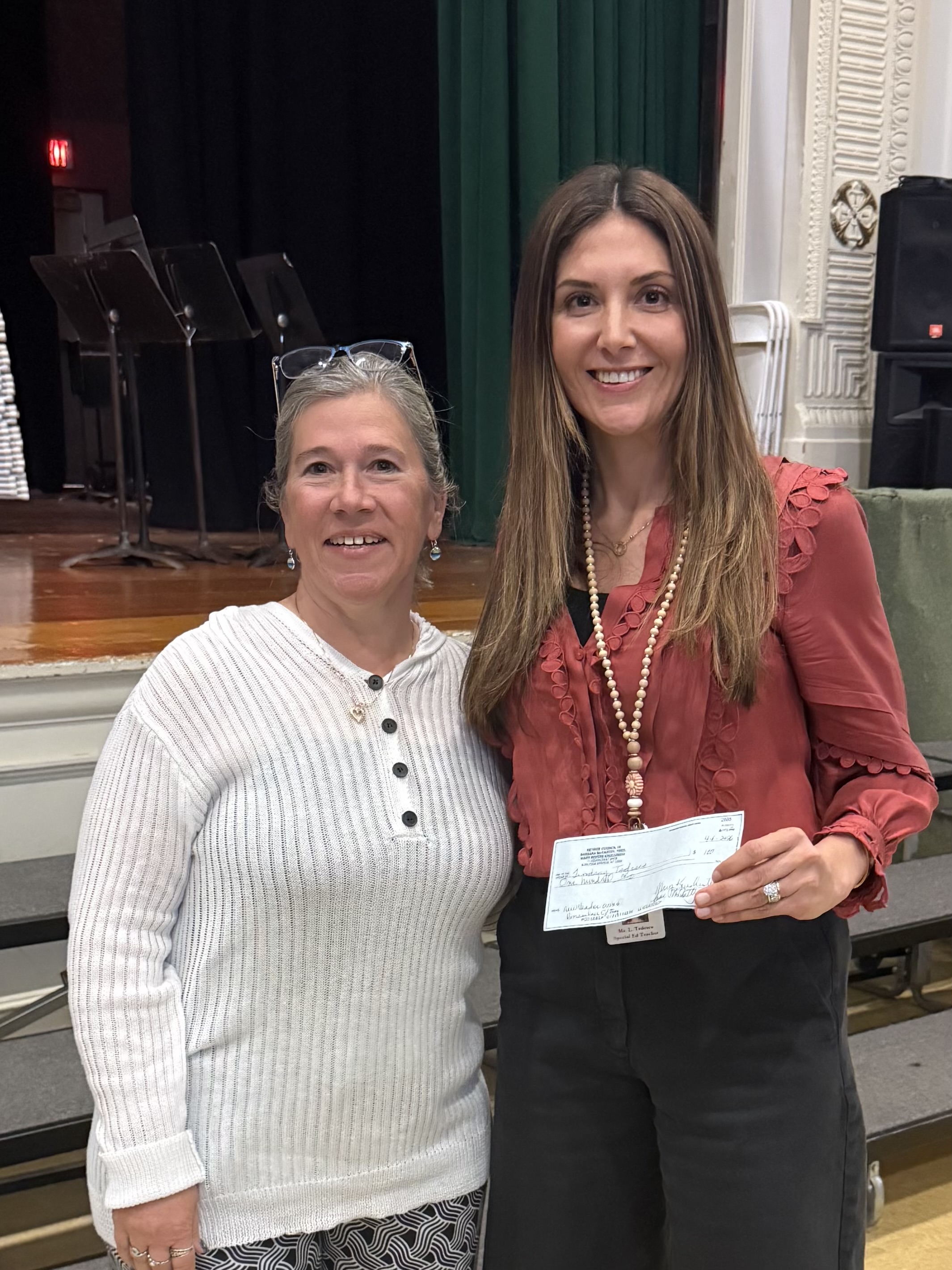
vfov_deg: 71.6
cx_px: 476
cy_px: 635
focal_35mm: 24
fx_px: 880
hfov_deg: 56.8
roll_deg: -0.3
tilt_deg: -14.3
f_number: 1.78
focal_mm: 6.76
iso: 800
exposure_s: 1/50
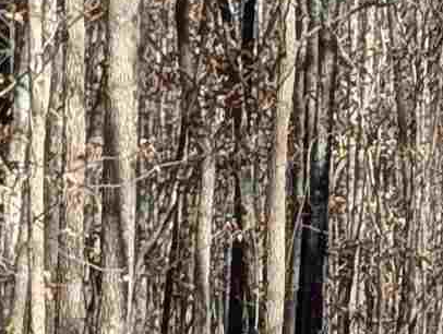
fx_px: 4731
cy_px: 283
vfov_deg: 4.0
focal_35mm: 369
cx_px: 811
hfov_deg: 5.3
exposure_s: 1/512
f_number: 1.68
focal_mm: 6.9
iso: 20
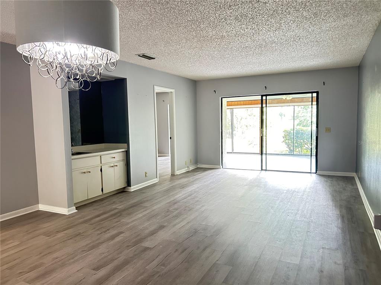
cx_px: 190
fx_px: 286
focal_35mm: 26
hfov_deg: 67.3
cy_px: 142
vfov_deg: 53.1
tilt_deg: -5.0
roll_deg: +1.5
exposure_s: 1/60
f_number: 1.5
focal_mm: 5.7
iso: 500
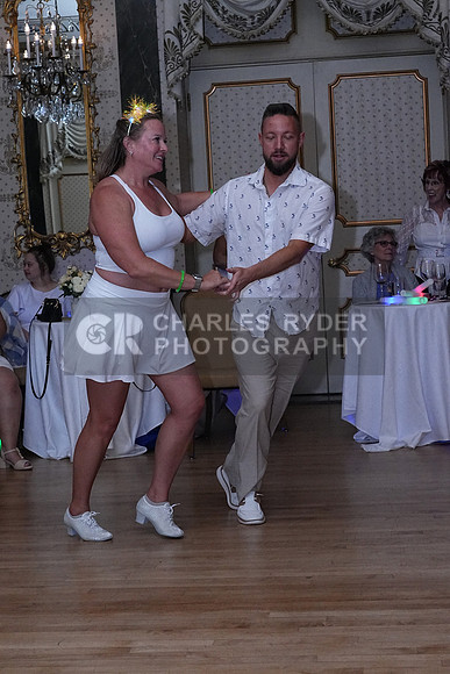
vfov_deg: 29.2
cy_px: 337
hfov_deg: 19.7
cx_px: 225
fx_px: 1293
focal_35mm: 69
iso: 5000
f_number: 7.1
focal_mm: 46
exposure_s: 1/200
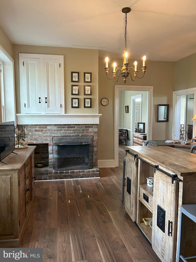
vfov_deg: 67.3
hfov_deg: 53.1
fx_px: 196
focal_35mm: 26
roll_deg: -0.3
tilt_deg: -4.4
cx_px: 98
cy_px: 131
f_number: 1.5
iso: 250
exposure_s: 1/60
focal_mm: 5.7
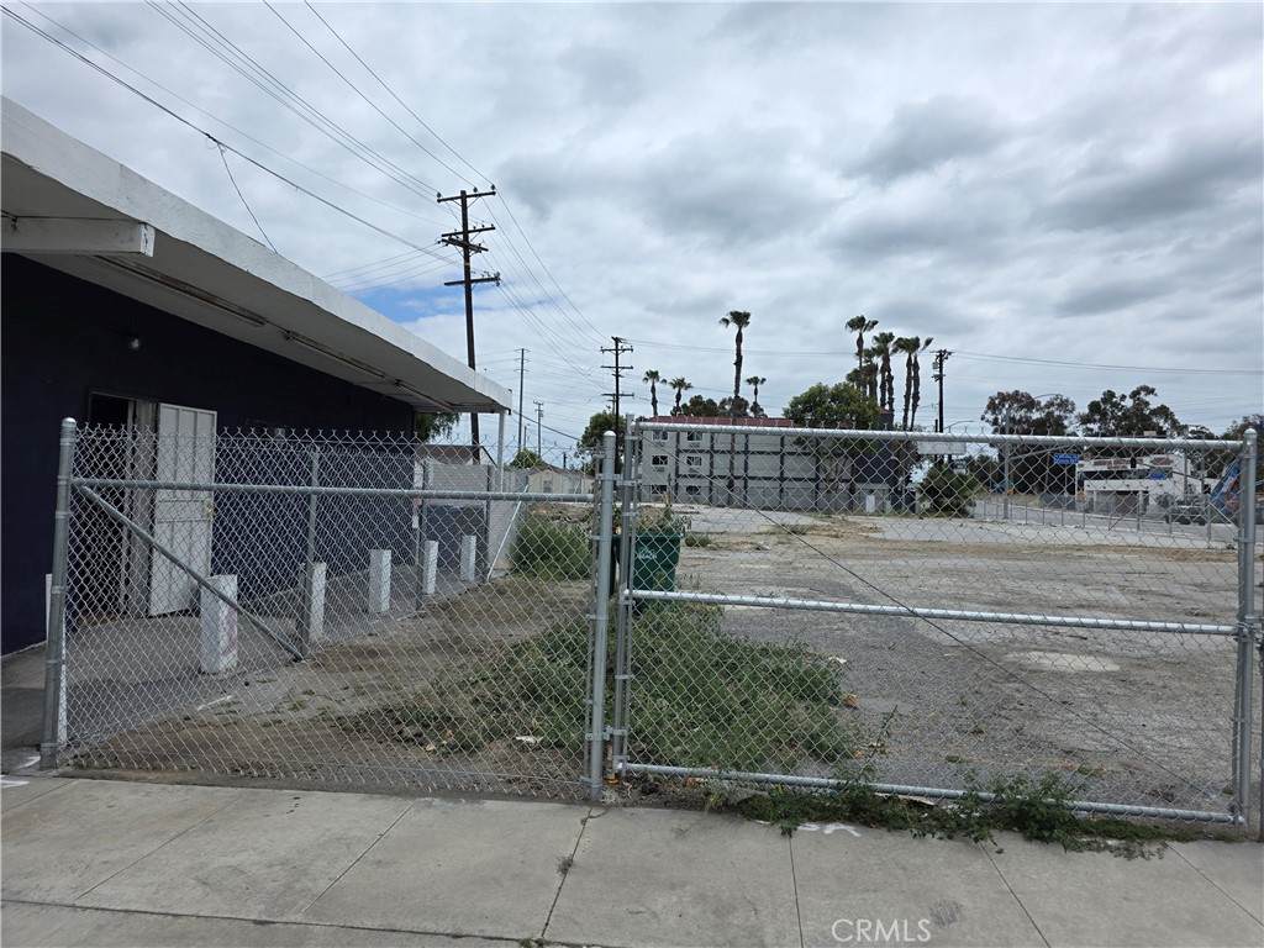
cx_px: 632
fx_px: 840
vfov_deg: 58.9
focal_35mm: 23
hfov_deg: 73.9
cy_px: 474
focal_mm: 6.3
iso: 50
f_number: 1.7
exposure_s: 1/7944
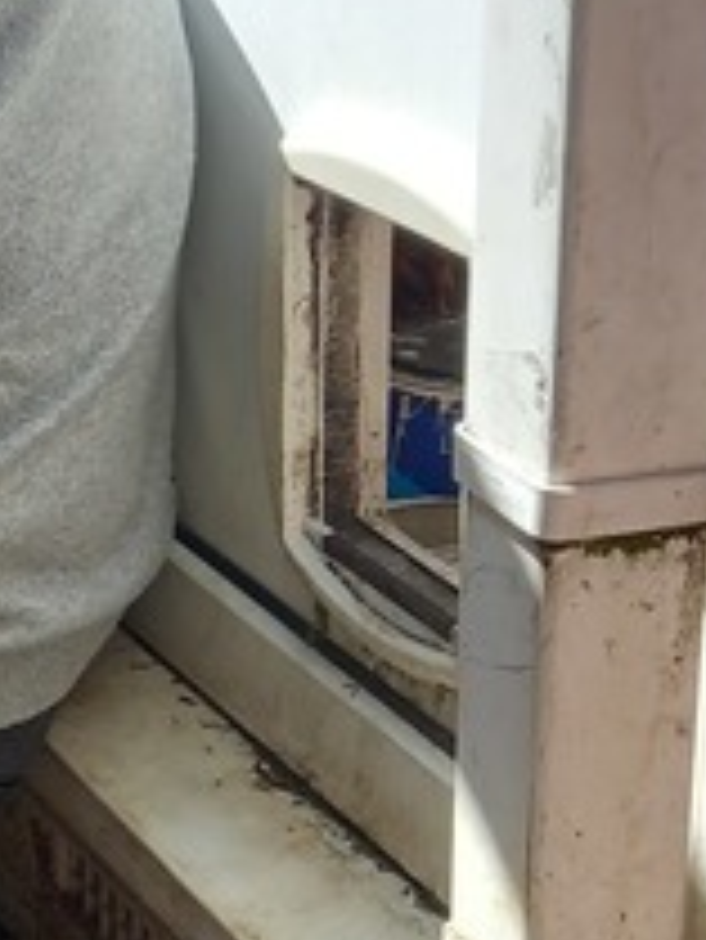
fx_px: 2988
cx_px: -553
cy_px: 711
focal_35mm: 110
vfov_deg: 17.8
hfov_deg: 12.4
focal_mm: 4.6
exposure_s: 1/156
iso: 25
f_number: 2
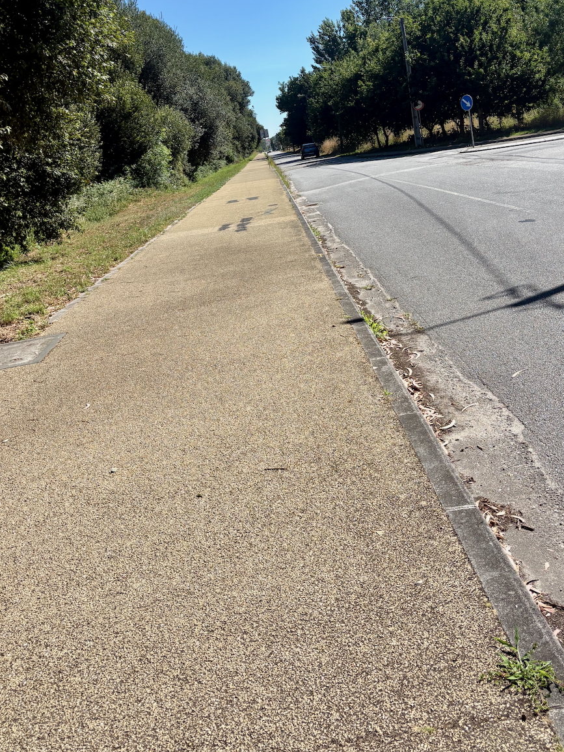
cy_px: 300
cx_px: 307
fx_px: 782
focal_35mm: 36
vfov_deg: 51.0
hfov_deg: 39.6
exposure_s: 1/3125
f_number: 1.6
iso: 50
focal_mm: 5.96
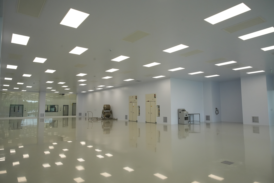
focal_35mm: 24
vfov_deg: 53.1
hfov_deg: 73.7
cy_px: 92
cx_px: 137
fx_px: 183
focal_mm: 24
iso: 3200
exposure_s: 1/250
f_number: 9
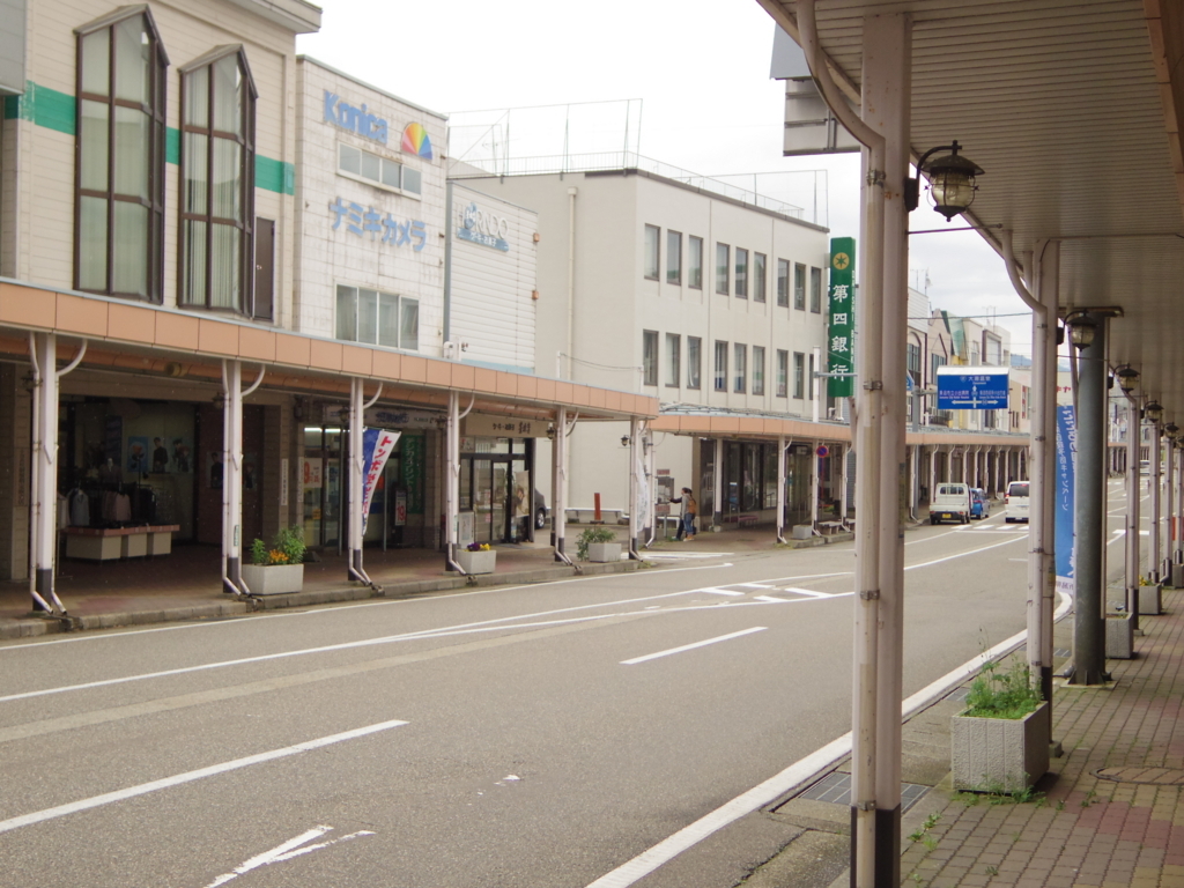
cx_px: 592
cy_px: 444
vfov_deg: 30.9
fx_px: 1608
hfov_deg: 40.4
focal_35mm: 47
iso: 250
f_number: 1.9
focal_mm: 8.5
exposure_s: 1/1000
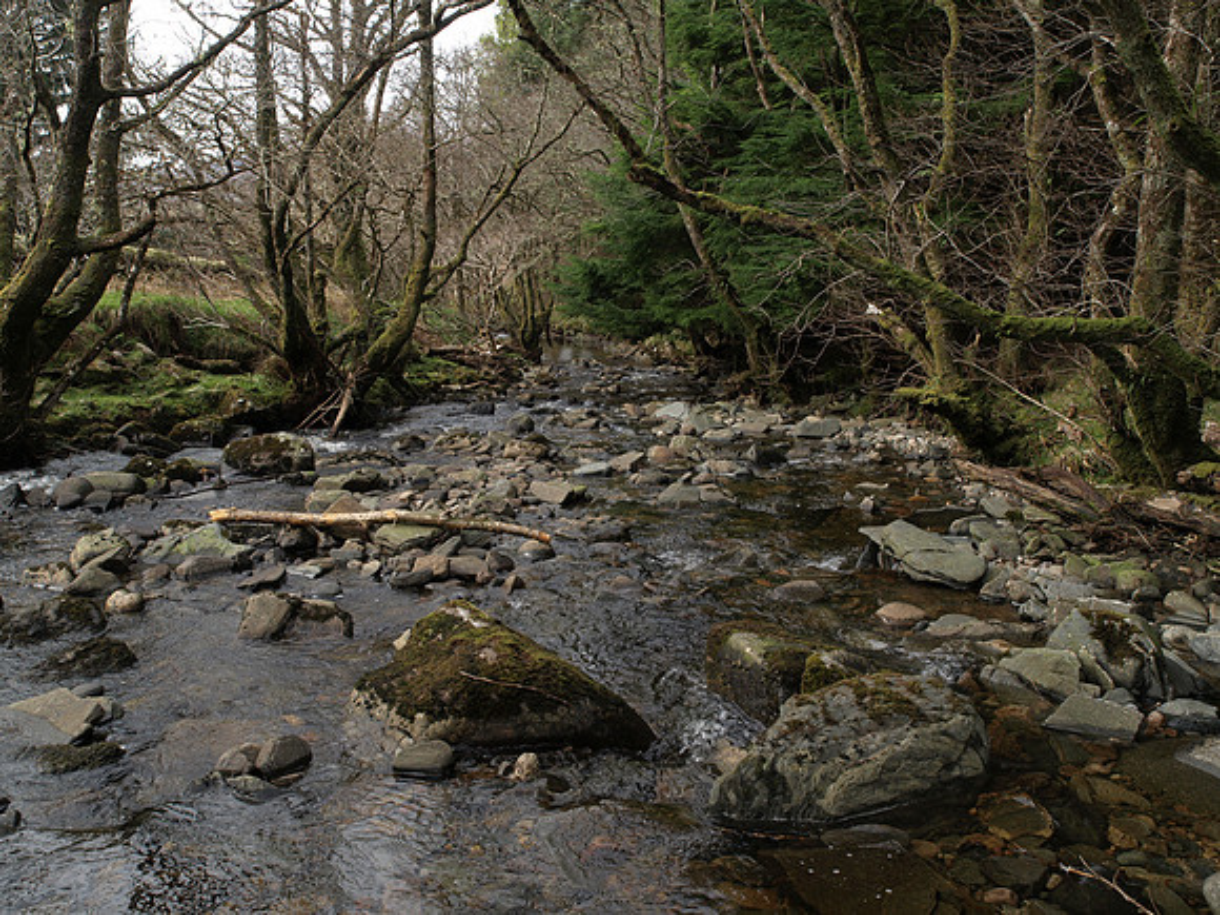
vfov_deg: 41.8
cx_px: 610
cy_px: 458
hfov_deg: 54.0
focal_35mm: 34
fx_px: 1198
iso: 100
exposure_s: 1/100
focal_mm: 17
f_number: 6.3
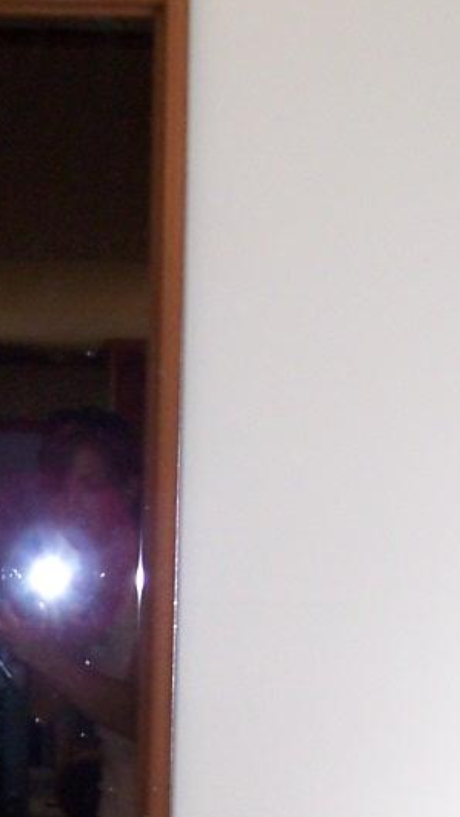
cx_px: -125
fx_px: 2622
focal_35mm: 121
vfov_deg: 17.1
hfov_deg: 9.8
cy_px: 934
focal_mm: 6.3
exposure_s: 1/80
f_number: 2.8
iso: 140
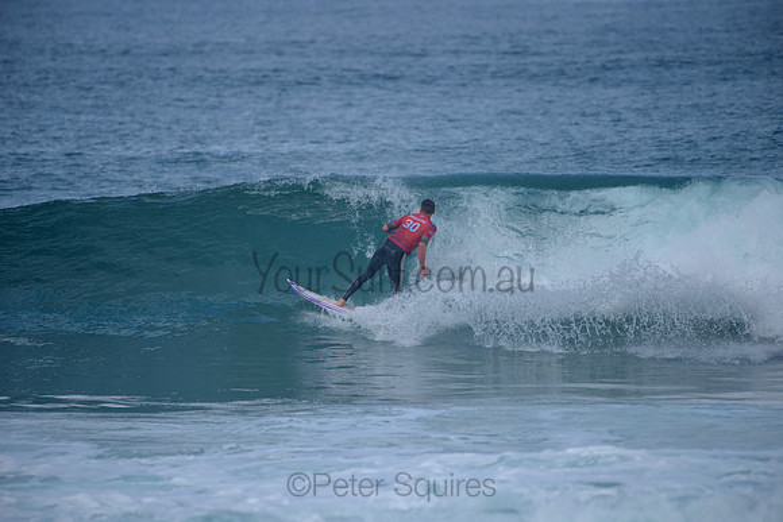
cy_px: 261
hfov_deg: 4.1
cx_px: 392
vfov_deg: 2.8
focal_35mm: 500
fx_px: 10879
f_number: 5.6
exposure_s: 1/2000
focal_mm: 500
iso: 220
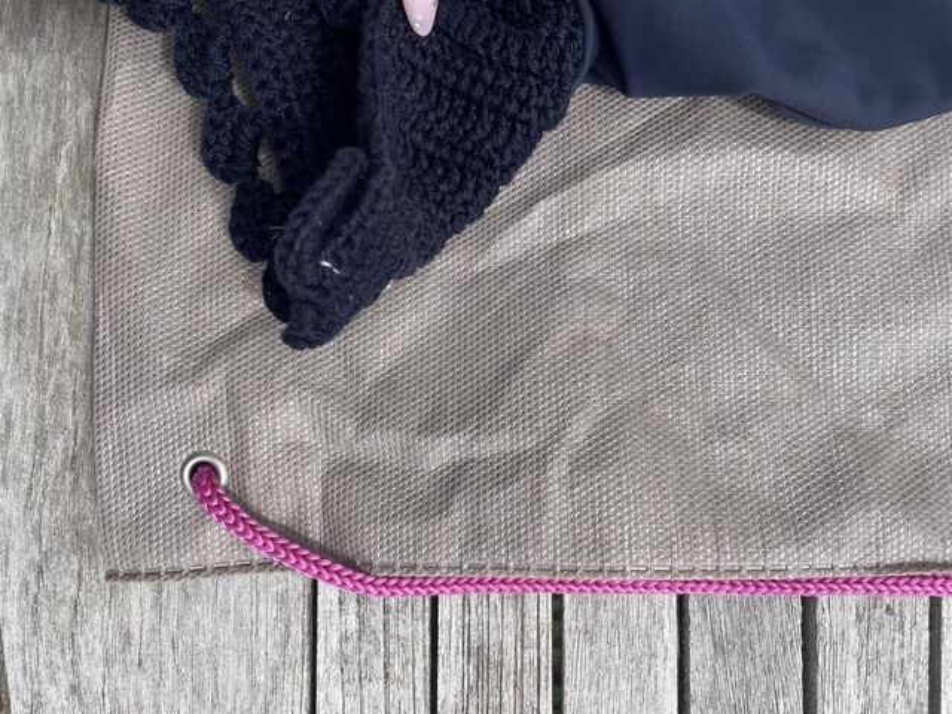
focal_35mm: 26
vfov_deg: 53.1
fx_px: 715
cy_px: 357
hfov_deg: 67.3
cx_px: 476
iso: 32
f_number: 1.6
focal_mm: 4.2
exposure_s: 1/3731
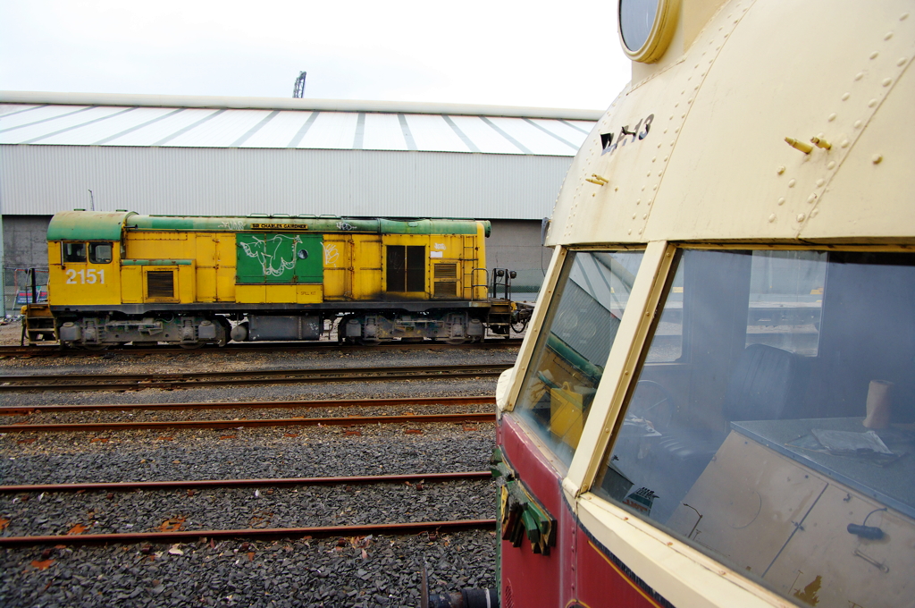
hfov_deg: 73.8
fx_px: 609
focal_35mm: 24
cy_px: 304
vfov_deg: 53.0
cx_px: 458
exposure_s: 1/400
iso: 400
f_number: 5
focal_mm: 16
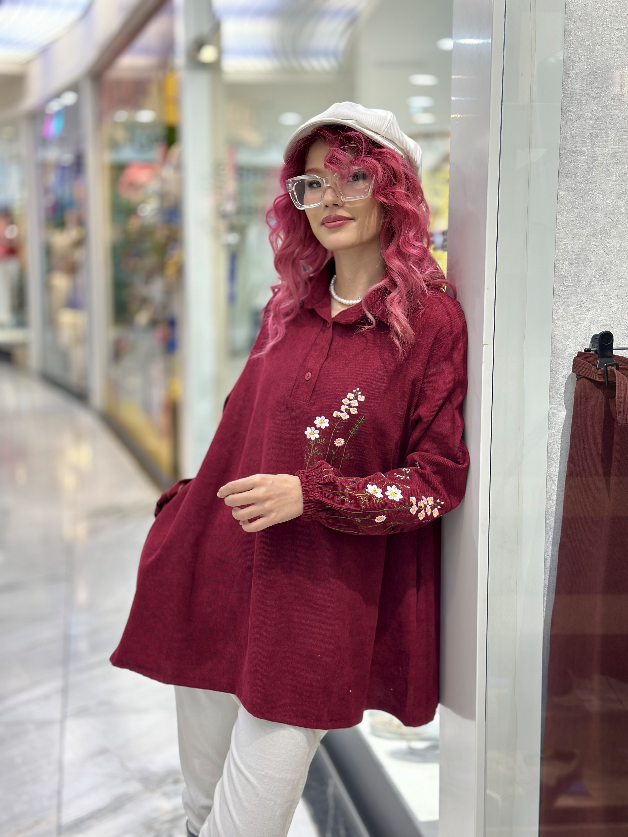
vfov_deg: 39.7
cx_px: 314
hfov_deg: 30.3
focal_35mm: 48
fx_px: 1161
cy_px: 418
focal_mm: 6.86
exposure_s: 1/100
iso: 64
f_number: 1.78
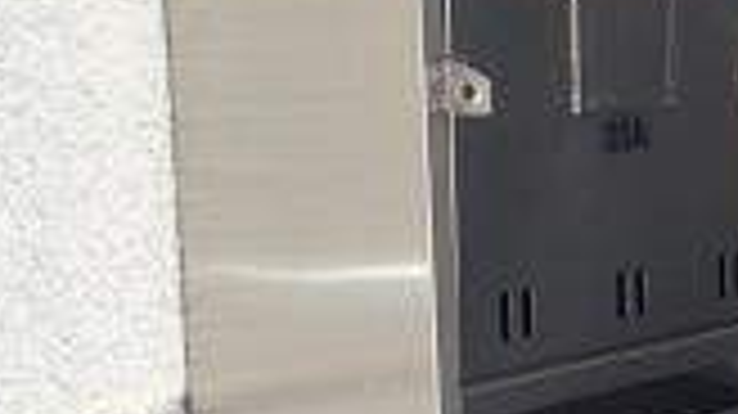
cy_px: 464
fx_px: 2797
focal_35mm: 143
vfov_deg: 8.4
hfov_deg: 14.1
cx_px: 1114
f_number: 2.4
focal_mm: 4.13
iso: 50
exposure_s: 1/238
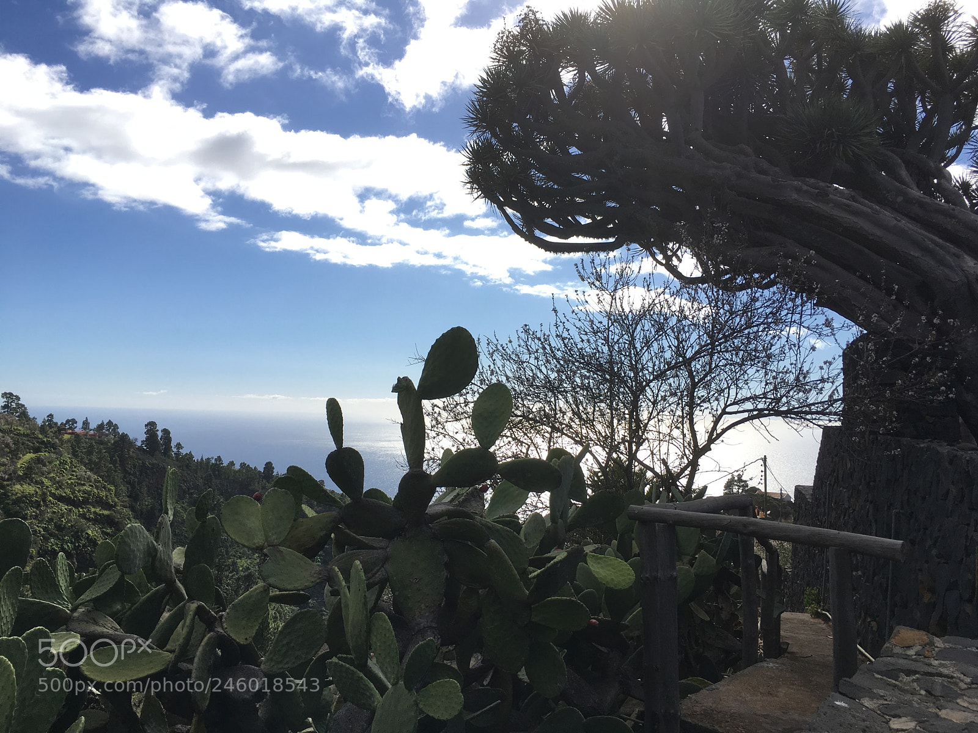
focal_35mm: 29
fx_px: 819
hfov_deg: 61.7
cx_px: 489
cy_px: 366
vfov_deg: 48.2
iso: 25
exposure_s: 1/1972
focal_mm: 4.15
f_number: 2.2
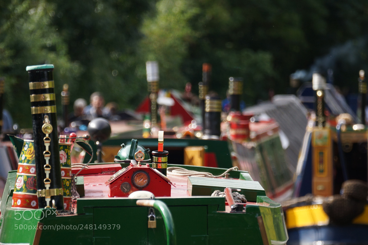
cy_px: 122
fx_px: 4599
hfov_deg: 4.6
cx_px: 184
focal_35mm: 450
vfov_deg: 3.1
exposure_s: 1/500
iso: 250
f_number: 5.6
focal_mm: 300
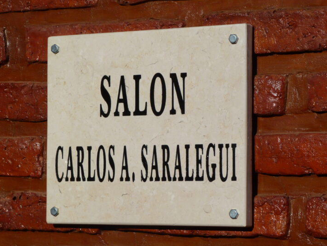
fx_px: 1484
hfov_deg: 12.6
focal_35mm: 157
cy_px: 128
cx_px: 173
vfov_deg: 9.5
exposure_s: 1/800
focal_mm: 26.3
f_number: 5.6
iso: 80
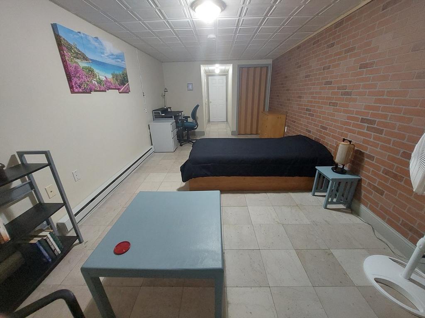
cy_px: 159
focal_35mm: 13
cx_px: 212
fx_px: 160
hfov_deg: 106.2
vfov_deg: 89.9
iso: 400
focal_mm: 1.74
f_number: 2.2
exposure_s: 1/30
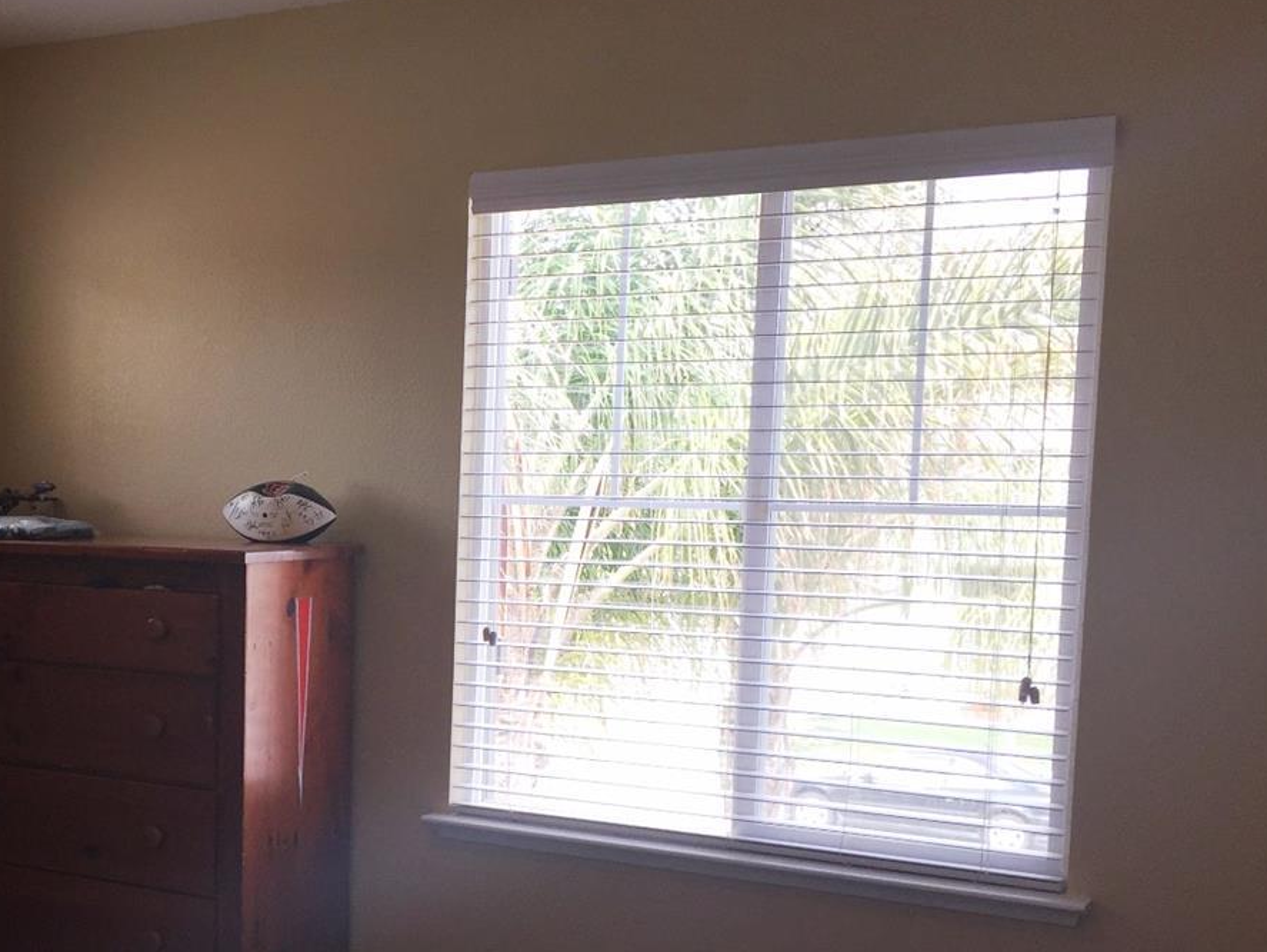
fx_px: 1794
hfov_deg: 37.2
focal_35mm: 49
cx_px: 210
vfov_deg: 29.4
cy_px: 669
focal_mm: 4.15
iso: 32
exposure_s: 1/120
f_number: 2.2
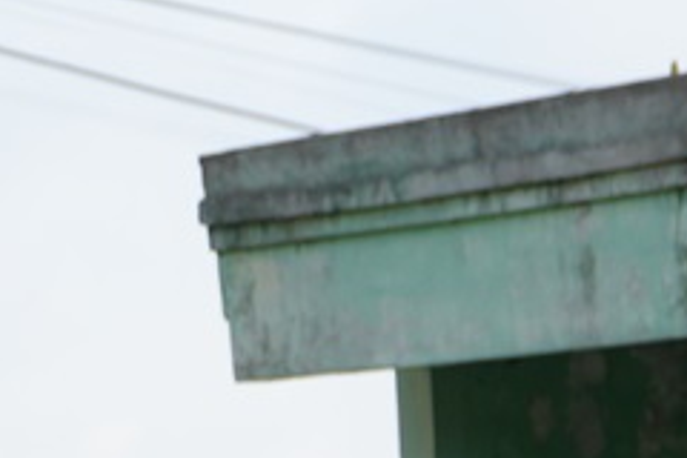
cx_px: 77
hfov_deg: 5.8
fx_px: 6795
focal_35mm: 356
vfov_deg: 3.8
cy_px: 830
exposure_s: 1/400
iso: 100
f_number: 4.5
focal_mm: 57
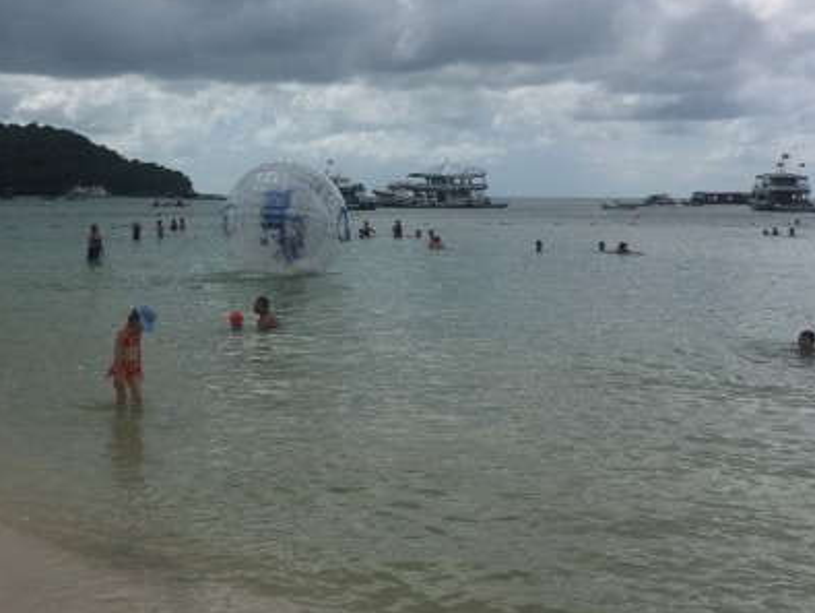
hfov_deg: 42.0
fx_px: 1037
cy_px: 208
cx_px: 235
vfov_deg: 32.7
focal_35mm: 44
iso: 32
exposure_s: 1/4950
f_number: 2.2
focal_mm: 4.15
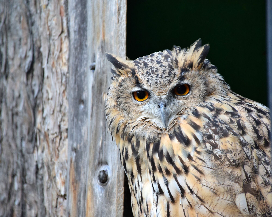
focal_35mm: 237
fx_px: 1908
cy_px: 109
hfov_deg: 8.2
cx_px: 142
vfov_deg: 6.5
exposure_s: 1/160
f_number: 5.6
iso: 800
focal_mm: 140
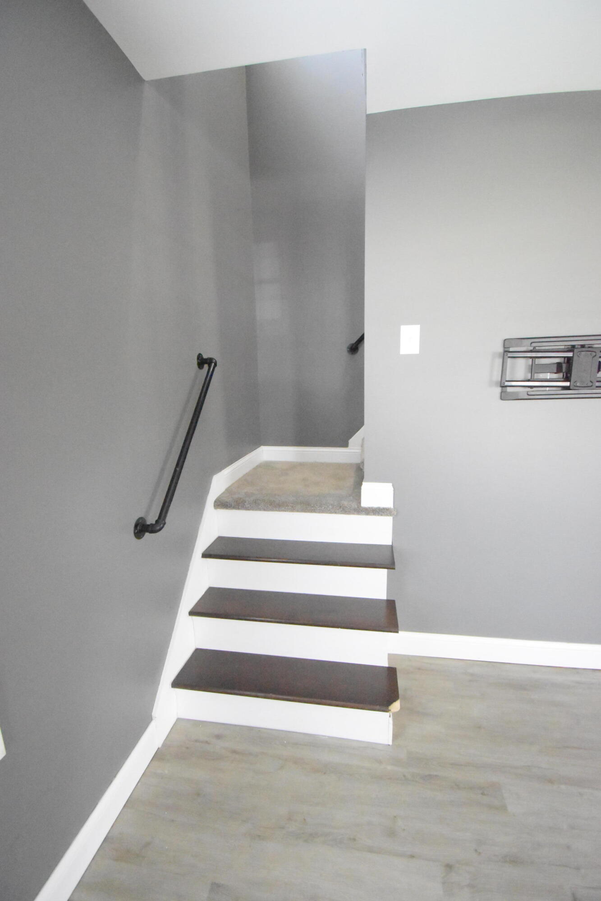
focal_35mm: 15
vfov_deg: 100.4
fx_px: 376
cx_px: 300
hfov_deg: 77.3
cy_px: 450
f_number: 4.5
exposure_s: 1/125
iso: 12800
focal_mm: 10
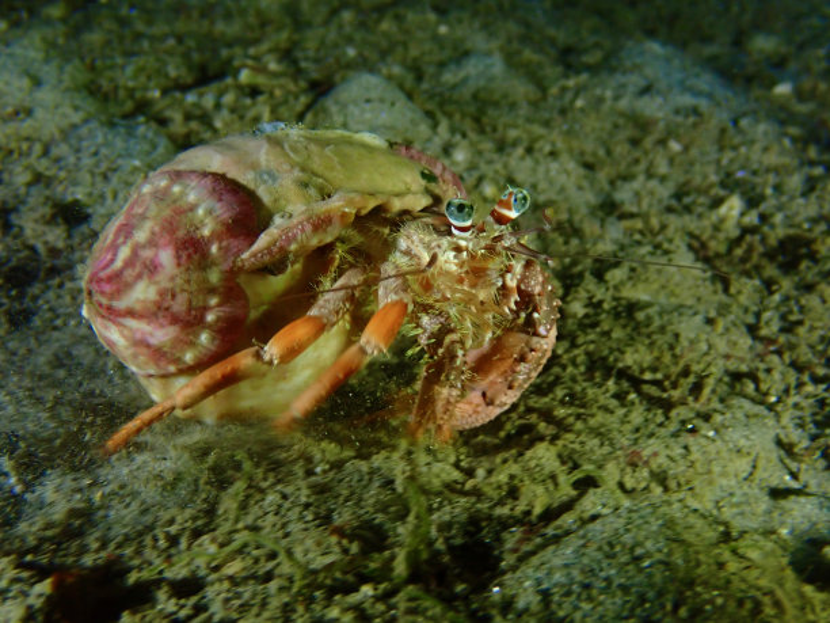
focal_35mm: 50
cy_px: 312
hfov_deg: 38.2
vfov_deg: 29.1
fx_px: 1199
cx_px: 415
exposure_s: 1/100
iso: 400
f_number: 4.5
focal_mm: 9.01
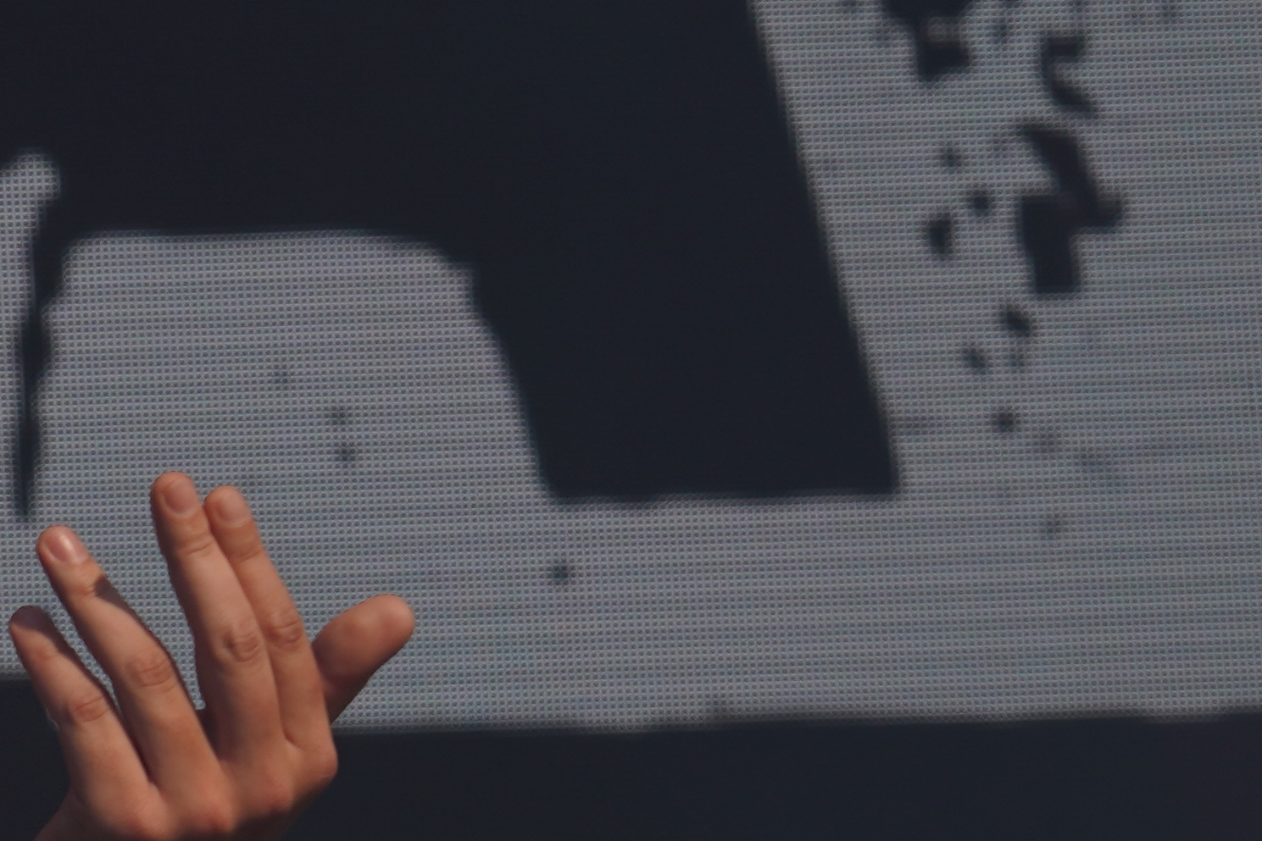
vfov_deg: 3.2
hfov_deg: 4.8
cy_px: 1010
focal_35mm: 423
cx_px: -1136
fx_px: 14829
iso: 100
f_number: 8
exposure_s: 1/640
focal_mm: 105
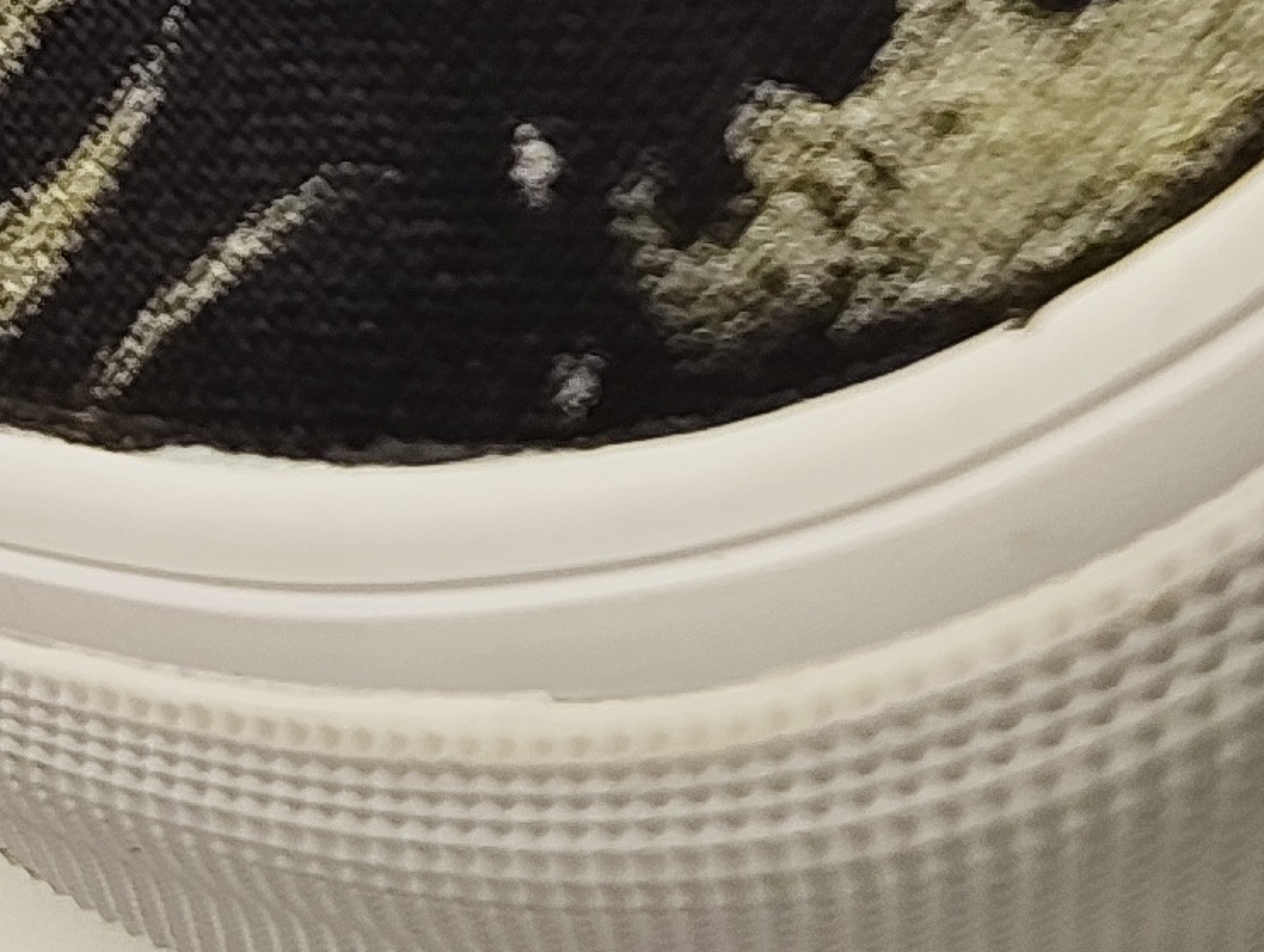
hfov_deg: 14.9
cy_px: -1347
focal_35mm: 132
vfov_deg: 9.9
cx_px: 750
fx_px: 4828
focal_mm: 5.56
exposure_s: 1/221
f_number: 1.88
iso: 50
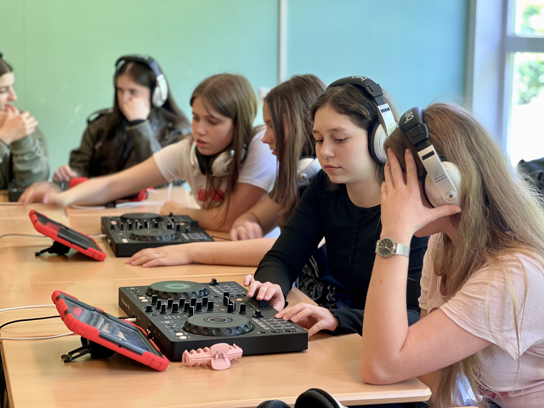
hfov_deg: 25.3
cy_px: 204
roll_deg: -1.7
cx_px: 272
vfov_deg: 19.1
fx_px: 1210
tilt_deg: -8.5
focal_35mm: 77
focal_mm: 9
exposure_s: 1/33
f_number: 2.8
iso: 125
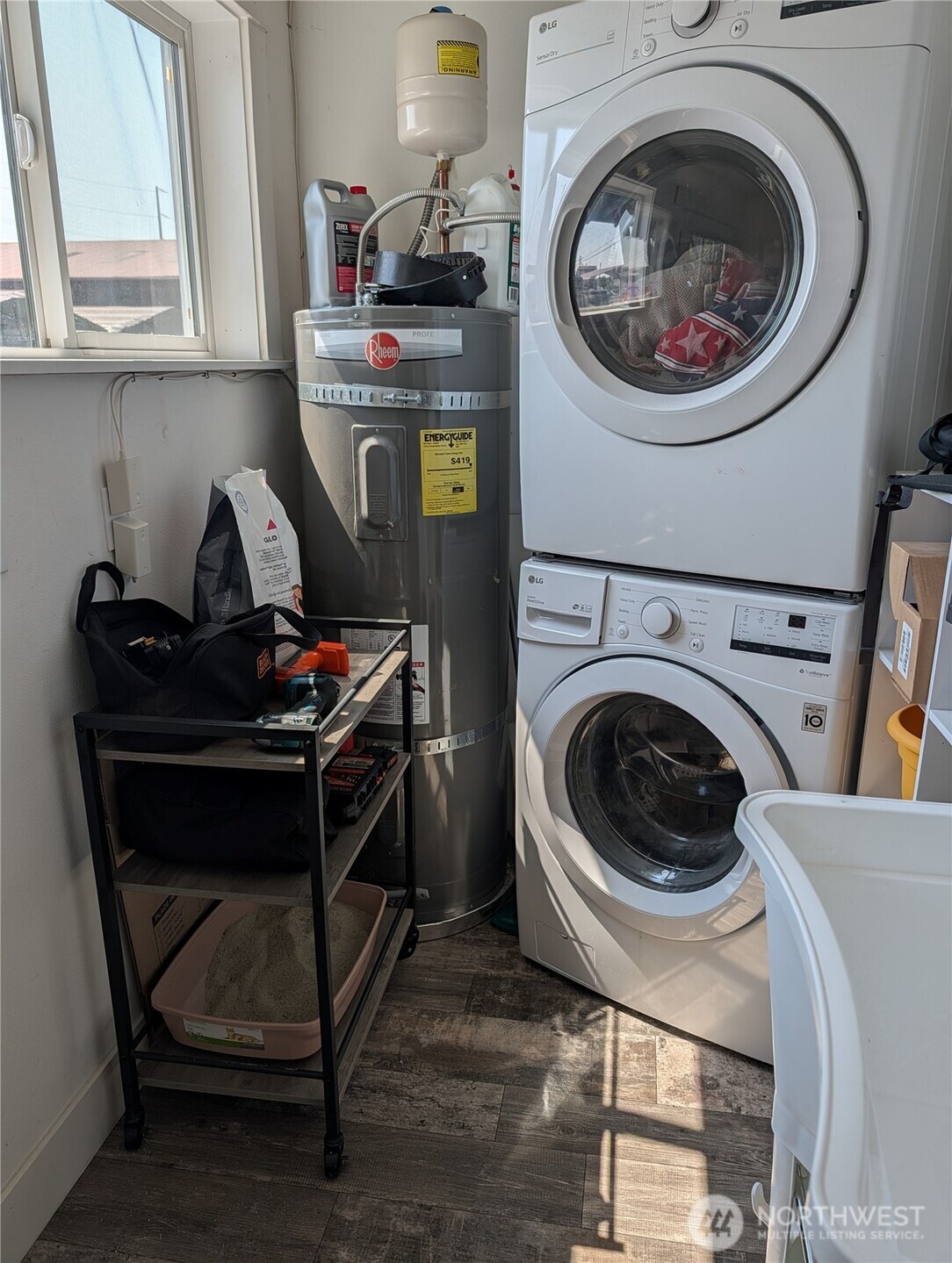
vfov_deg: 71.5
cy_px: 632
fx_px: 878
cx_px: 476
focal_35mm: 24
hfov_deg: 57.0
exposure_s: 1/441
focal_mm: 6.9
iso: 21
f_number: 1.68
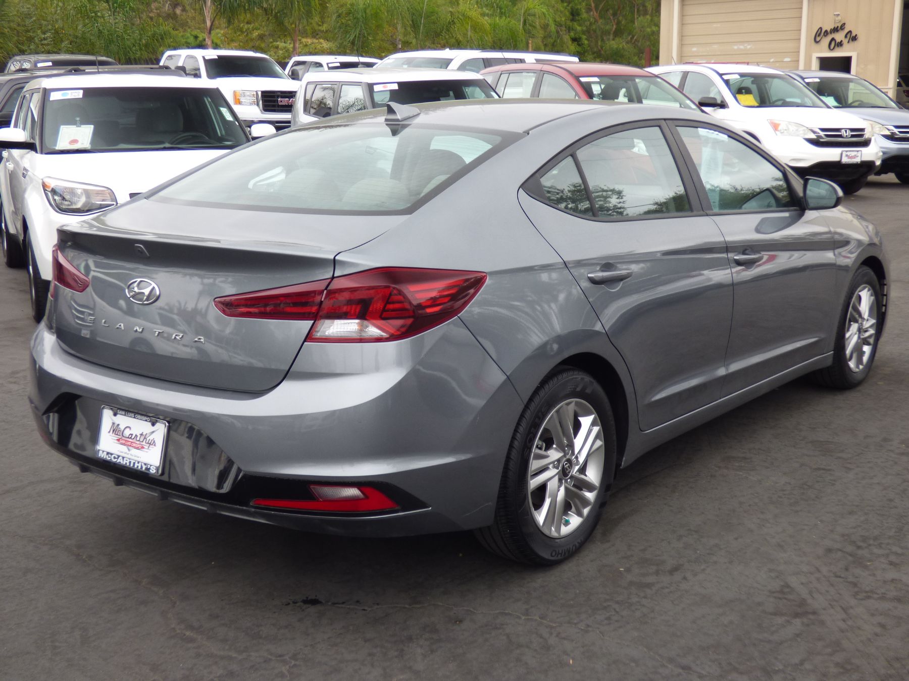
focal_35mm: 43
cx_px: 454
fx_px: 1129
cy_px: 340
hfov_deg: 43.9
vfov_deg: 33.6
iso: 100
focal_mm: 7.37
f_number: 3.6
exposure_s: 1/60
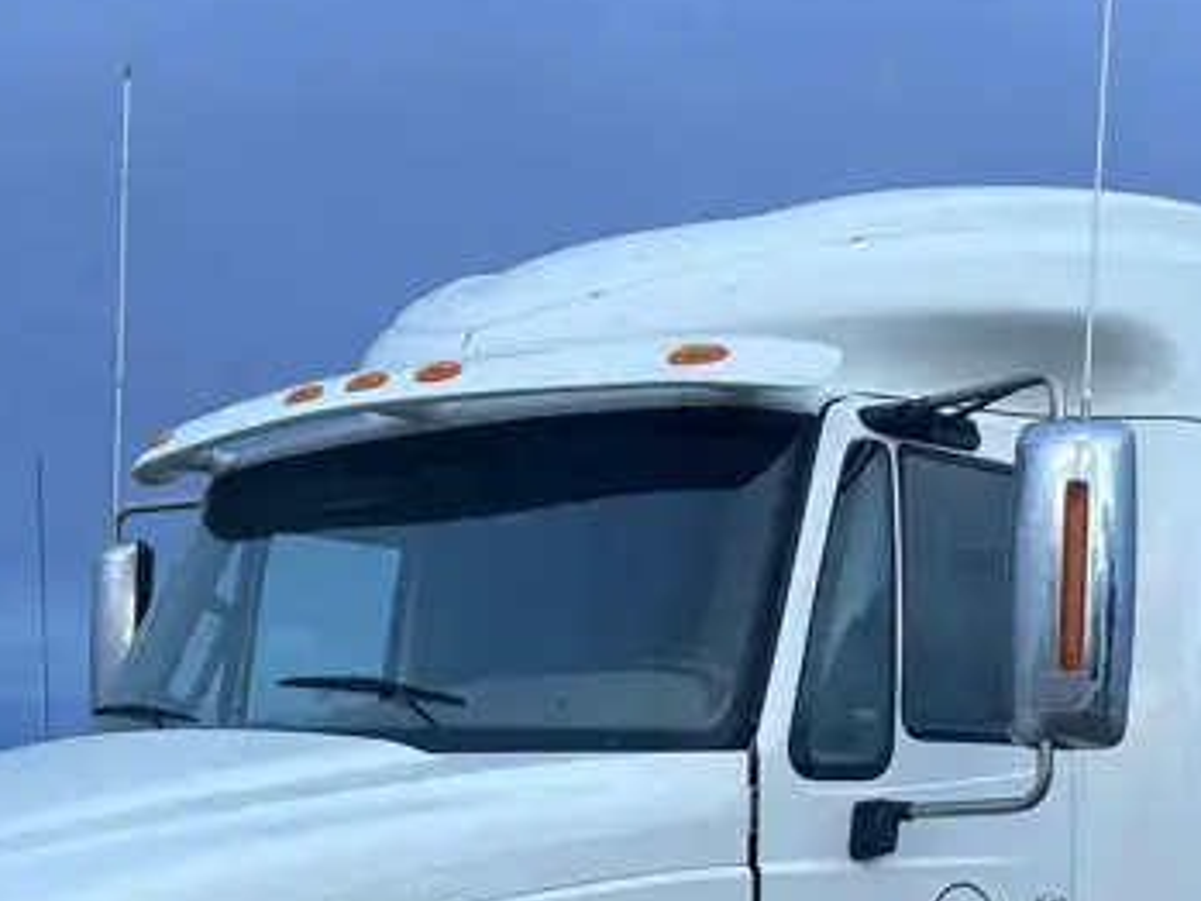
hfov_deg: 29.4
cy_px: 884
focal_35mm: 66
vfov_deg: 21.5
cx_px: 626
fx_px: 2291
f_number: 1.78
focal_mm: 6.86
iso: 100
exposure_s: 1/121
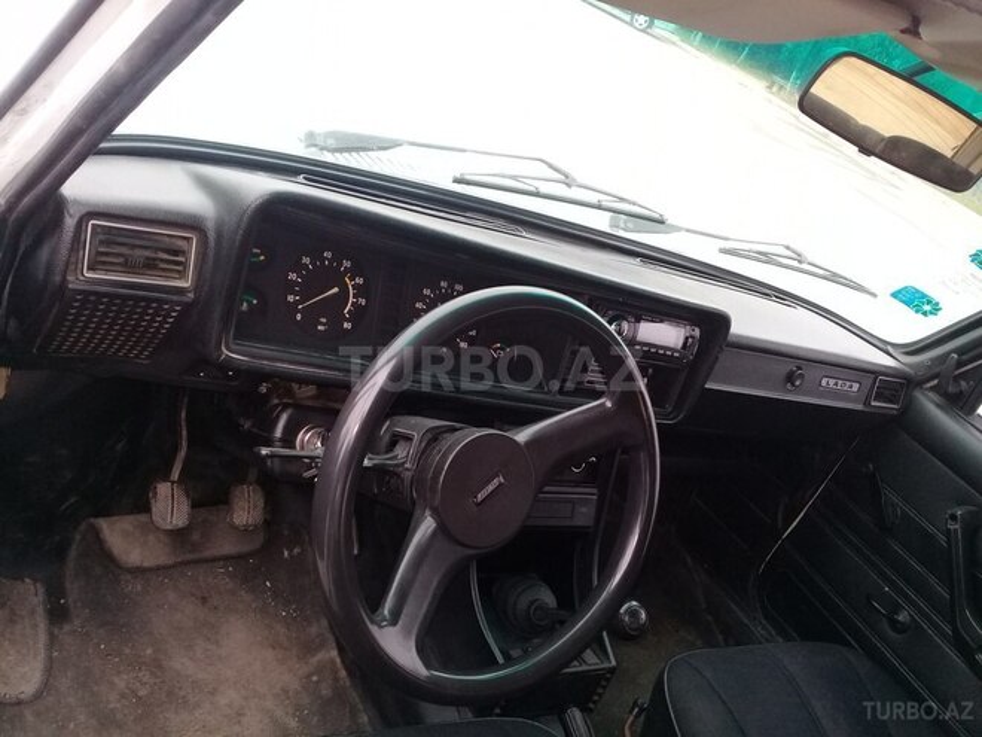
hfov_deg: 58.4
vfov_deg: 45.4
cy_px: 368
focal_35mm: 31
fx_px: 879
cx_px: 491
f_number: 2.2
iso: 100
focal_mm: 3.3
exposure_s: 1/33
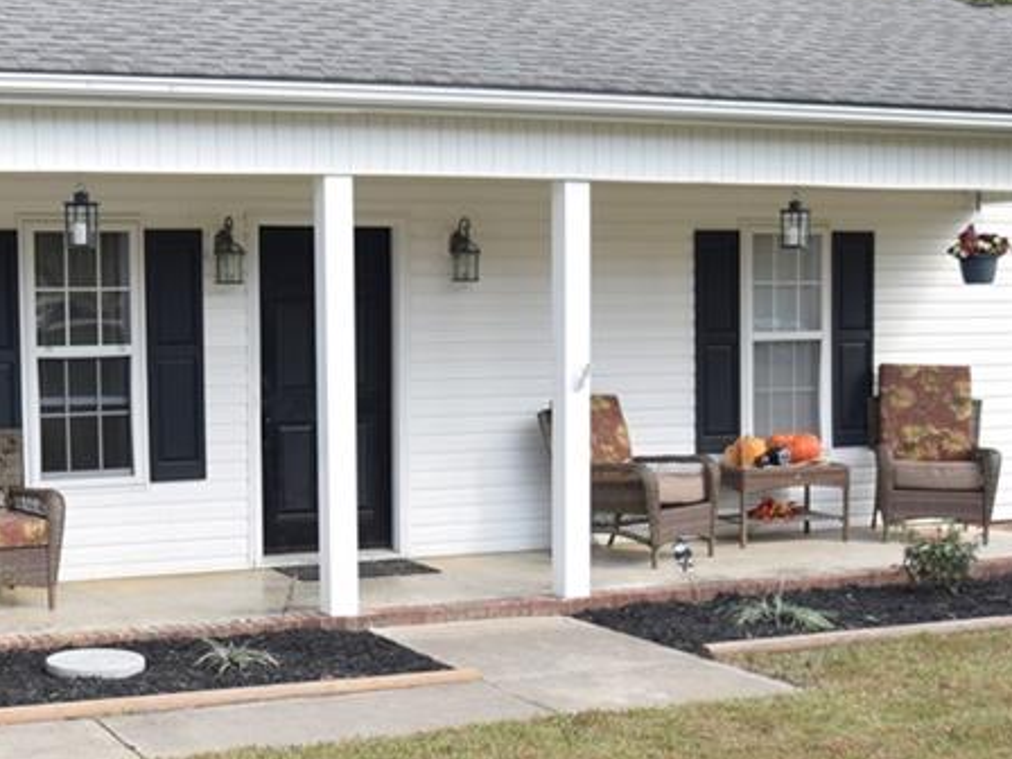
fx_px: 1930
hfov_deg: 29.4
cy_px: 448
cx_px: 447
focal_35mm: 66
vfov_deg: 22.2
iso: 100
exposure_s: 1/125
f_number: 5.6
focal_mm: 20
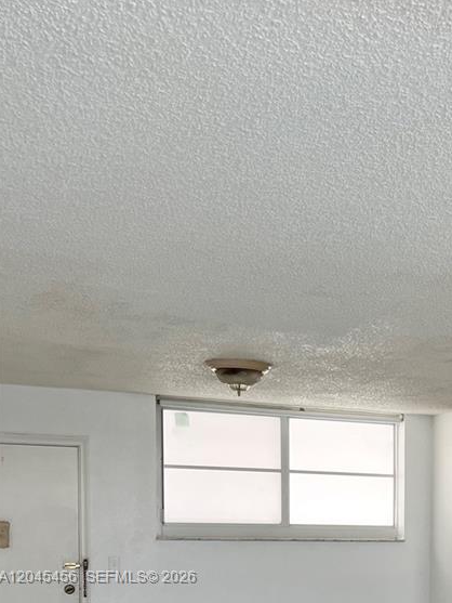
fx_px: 975
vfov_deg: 32.1
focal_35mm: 56
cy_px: 578
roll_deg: -0.5
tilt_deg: -3.0
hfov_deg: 24.5
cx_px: 482
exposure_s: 1/376
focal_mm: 5.7
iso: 50
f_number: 1.5
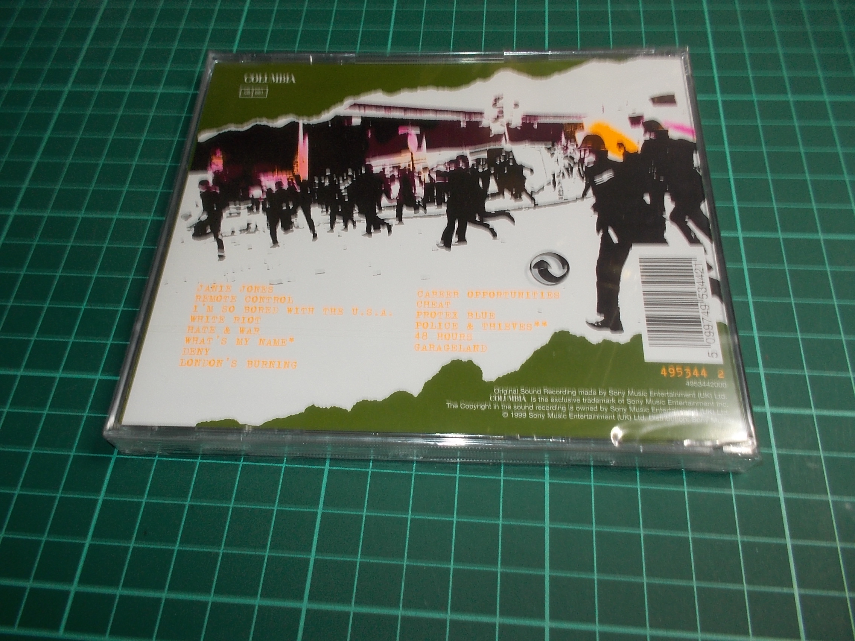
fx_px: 716
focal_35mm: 29
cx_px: 428
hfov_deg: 61.7
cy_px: 320
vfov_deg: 48.2
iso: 125
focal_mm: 4.1
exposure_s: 1/30
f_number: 3.3
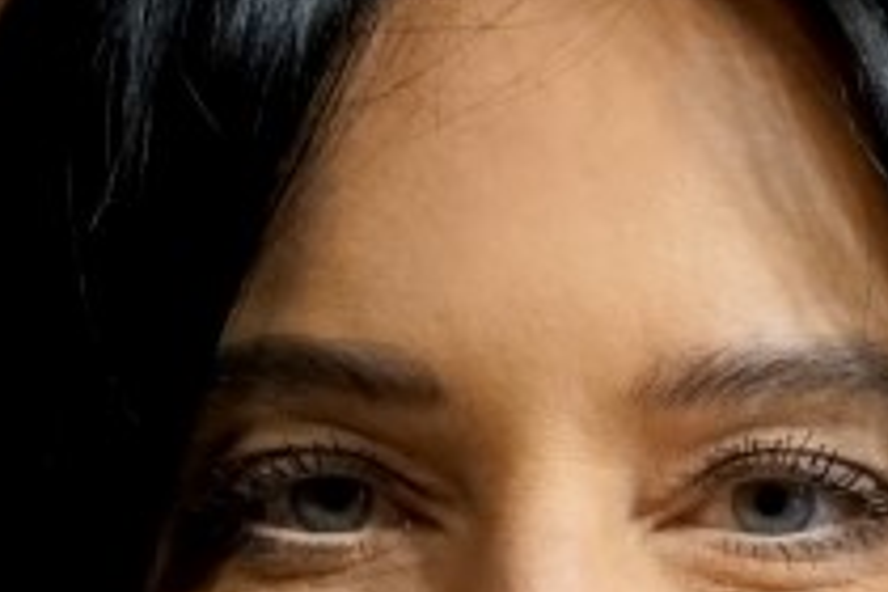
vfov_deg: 5.5
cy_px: 1205
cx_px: 774
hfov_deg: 8.4
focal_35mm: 243
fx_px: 5994
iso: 1600
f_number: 4
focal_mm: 34
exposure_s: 1/160
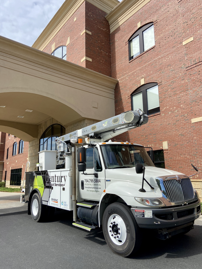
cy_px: 134
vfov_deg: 67.3
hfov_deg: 53.1
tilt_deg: +13.0
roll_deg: +1.5
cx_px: 101
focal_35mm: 26
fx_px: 202
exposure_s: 1/2967
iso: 32
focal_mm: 4.25
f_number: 1.8
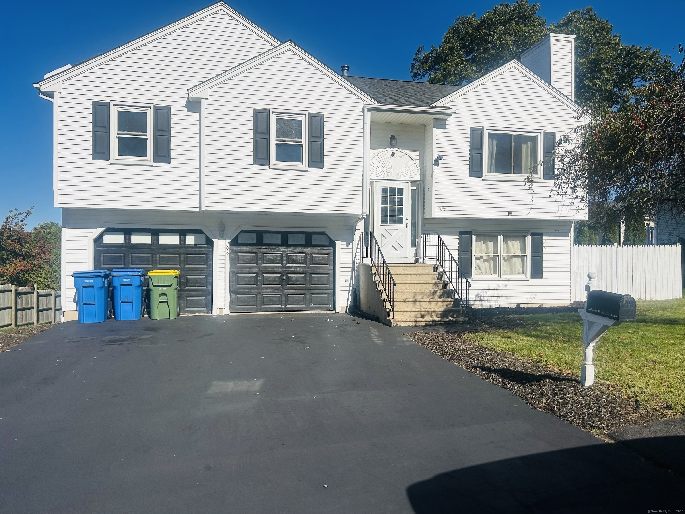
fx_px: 515
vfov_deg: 53.1
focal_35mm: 26
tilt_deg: +0.2
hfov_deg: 67.3
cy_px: 257
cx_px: 342
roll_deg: -0.2
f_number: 1.5
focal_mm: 5.7
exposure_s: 1/12658
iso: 50
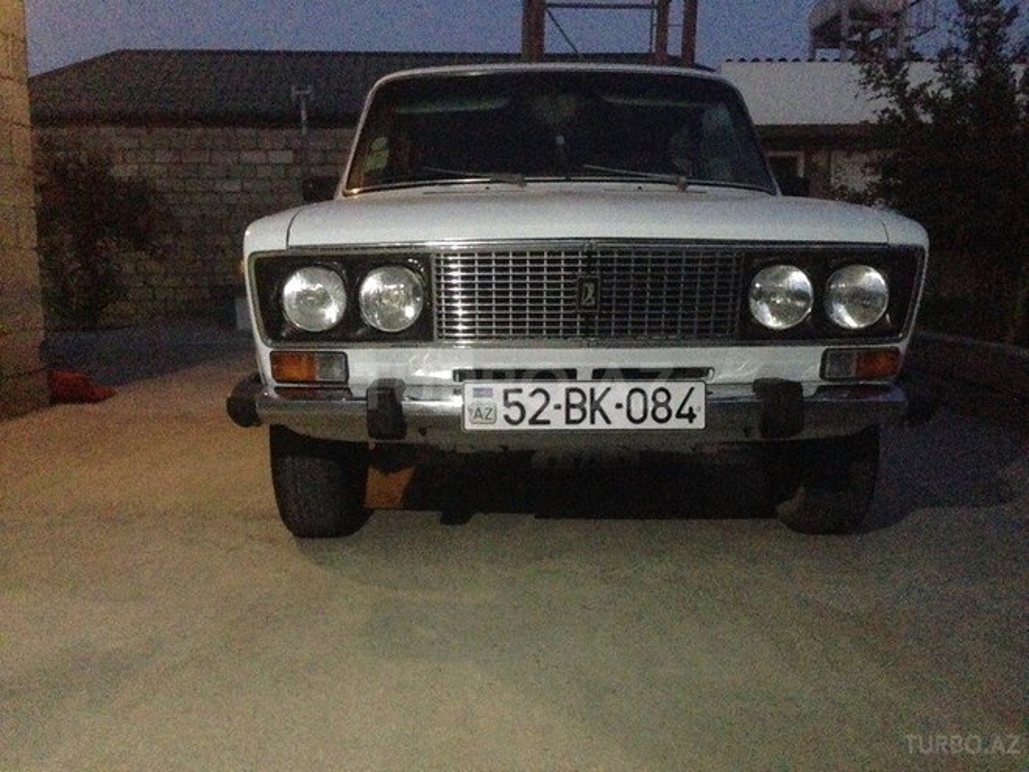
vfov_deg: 42.9
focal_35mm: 33
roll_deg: +0.2
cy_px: 386
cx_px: 514
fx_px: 981
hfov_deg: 55.4
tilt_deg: -7.2
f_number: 2.4
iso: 1600
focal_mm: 4.12
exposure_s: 1/15
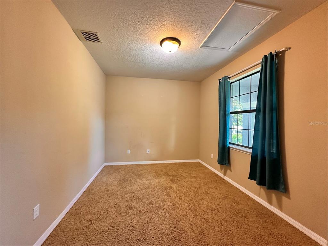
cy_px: 123
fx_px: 133
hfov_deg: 102.1
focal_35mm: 14
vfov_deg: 85.7
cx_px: 164
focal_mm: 2.22
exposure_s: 1/60
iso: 250
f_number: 2.2
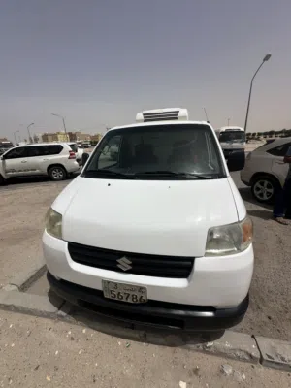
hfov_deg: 85.7
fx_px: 157
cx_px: 146
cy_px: 194
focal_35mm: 14
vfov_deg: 102.1
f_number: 2.2
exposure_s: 1/8403
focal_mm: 2.22
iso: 50
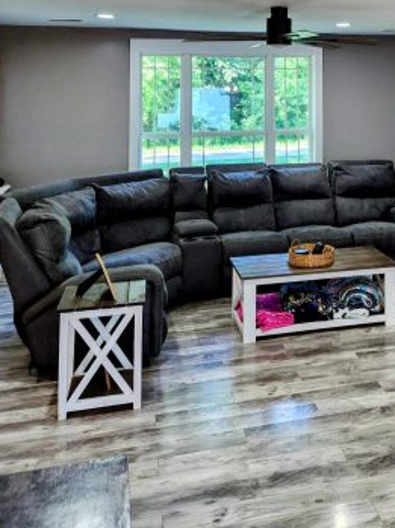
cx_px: 357
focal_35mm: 44
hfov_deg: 31.3
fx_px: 671
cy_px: 63
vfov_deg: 40.1
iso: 250
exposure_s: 1/120
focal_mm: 5.4
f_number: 1.8
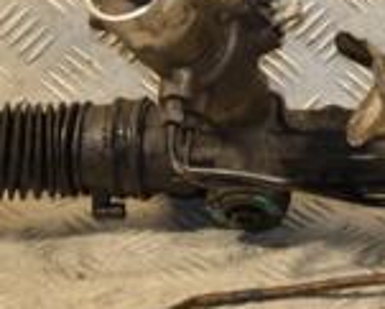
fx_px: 2233
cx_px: 643
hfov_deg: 9.5
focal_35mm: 196
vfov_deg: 7.8
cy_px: -97
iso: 800
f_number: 5
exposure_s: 1/200
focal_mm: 35
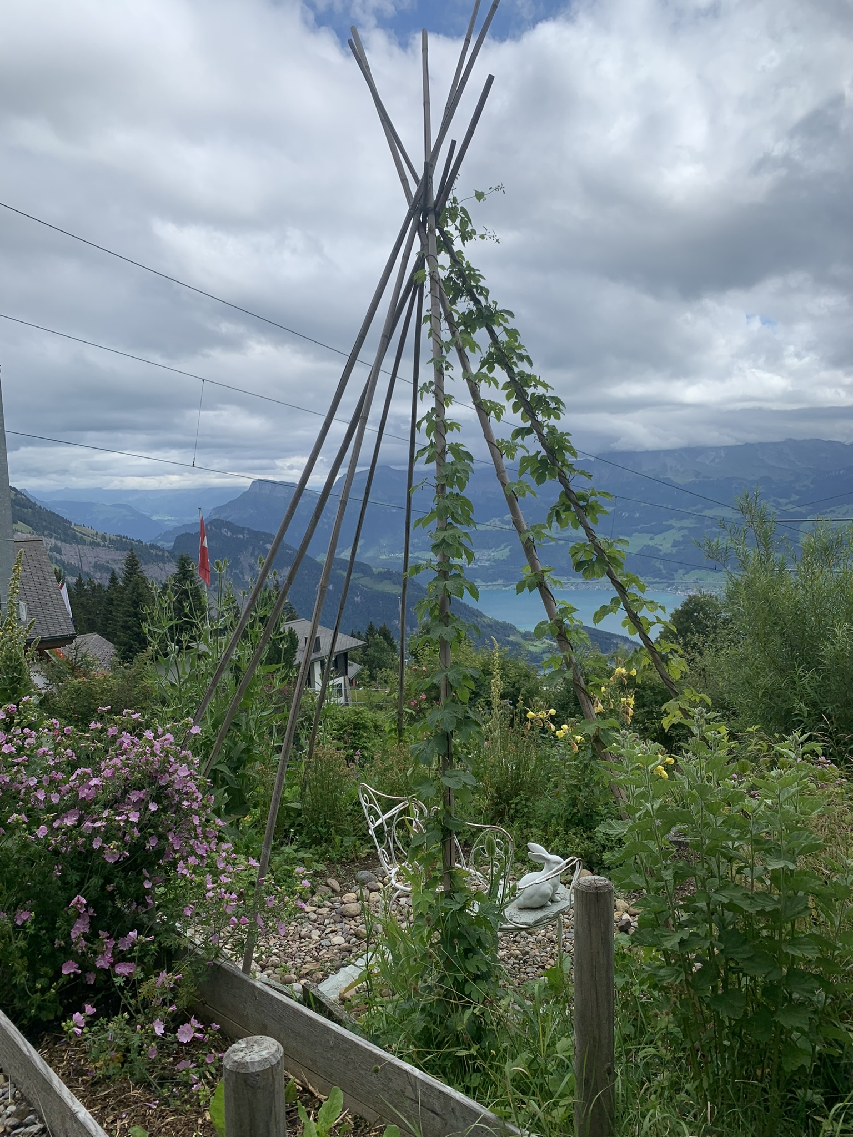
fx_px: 854
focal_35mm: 26
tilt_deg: -2.1
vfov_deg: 67.3
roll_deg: +2.3
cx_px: 426
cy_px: 568
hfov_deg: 53.1
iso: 25
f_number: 1.8
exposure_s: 1/2755
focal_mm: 4.25
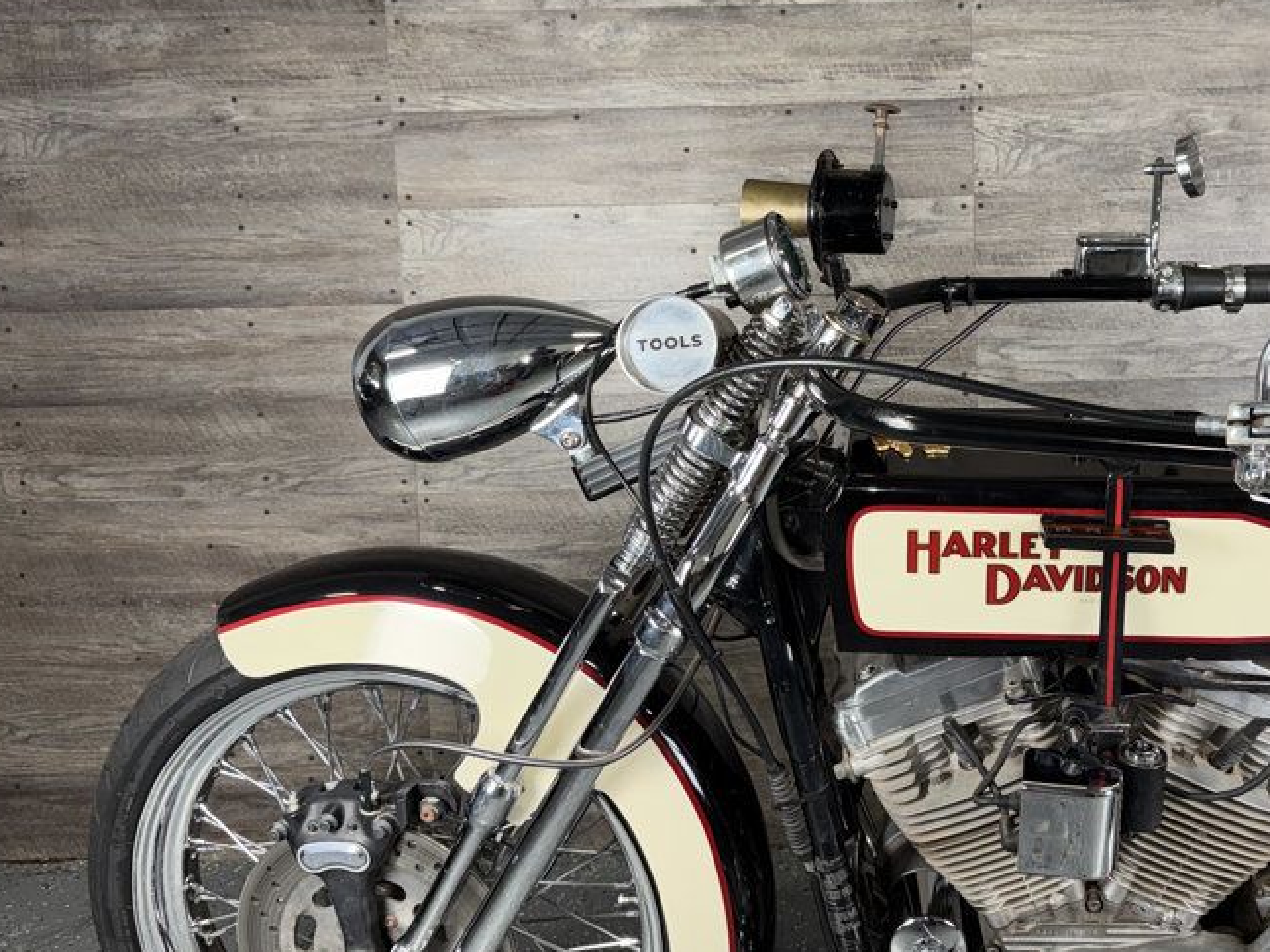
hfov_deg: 48.1
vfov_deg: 37.5
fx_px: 1394
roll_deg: +1.7
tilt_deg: -6.2
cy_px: 349
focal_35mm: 38
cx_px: 854
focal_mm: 6.76
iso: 50
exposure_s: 1/33
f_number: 1.78
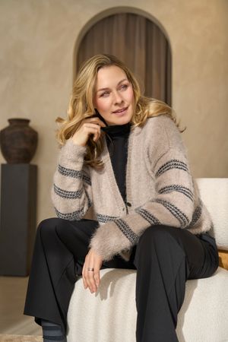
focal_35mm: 50
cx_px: 114
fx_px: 475
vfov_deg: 39.6
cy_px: 171
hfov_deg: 27.0
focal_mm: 50
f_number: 2.8
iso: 100
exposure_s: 1/320
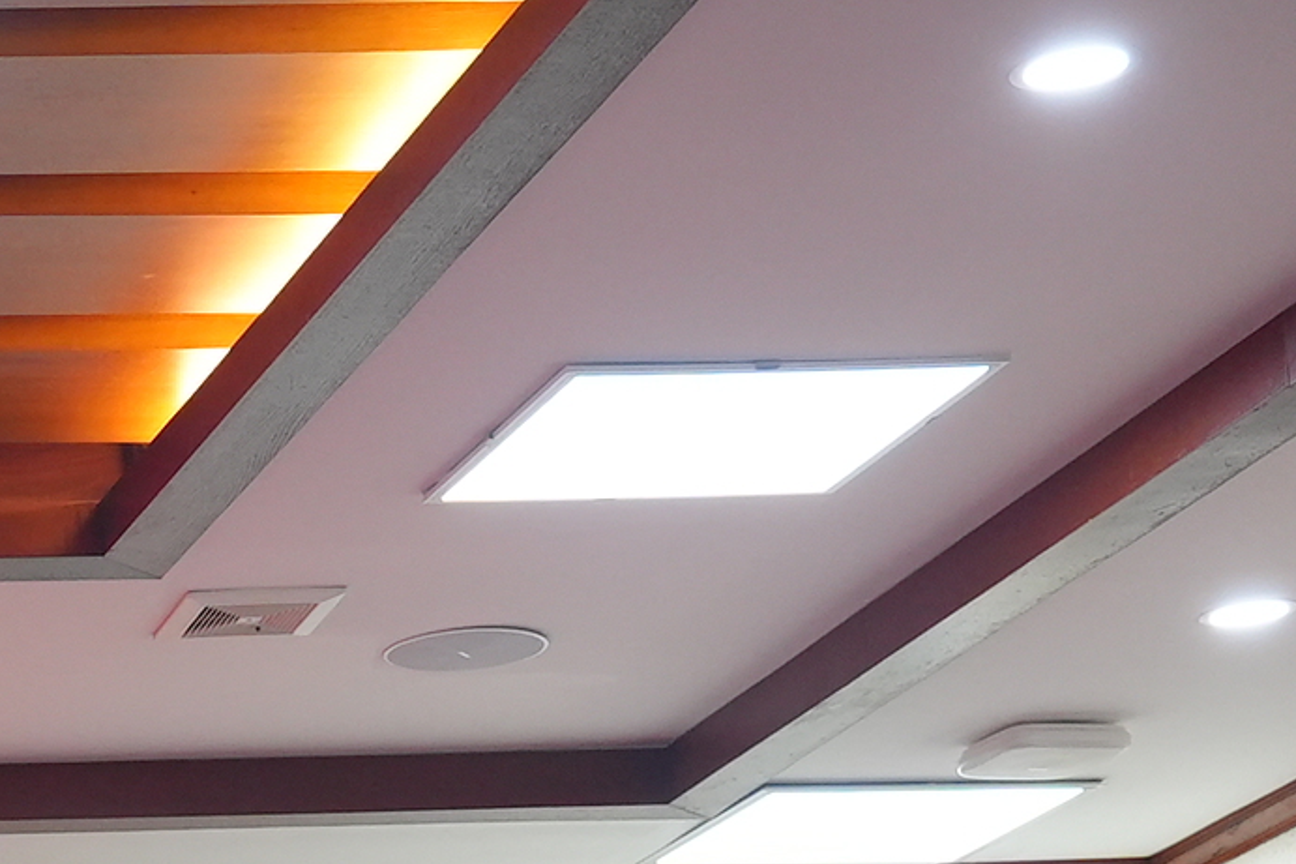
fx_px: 5470
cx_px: -1270
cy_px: 1831
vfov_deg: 8.5
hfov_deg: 12.1
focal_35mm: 152
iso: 1250
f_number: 2.8
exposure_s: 1/250
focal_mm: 30
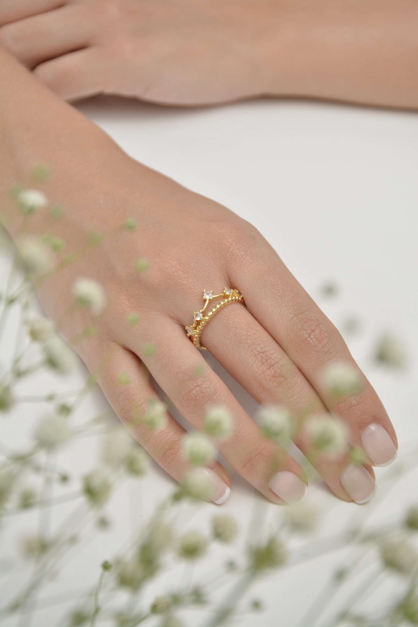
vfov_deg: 22.6
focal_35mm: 90
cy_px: 314
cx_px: 209
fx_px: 1567
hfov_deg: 15.2
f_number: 8
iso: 640
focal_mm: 60
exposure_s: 1/1000
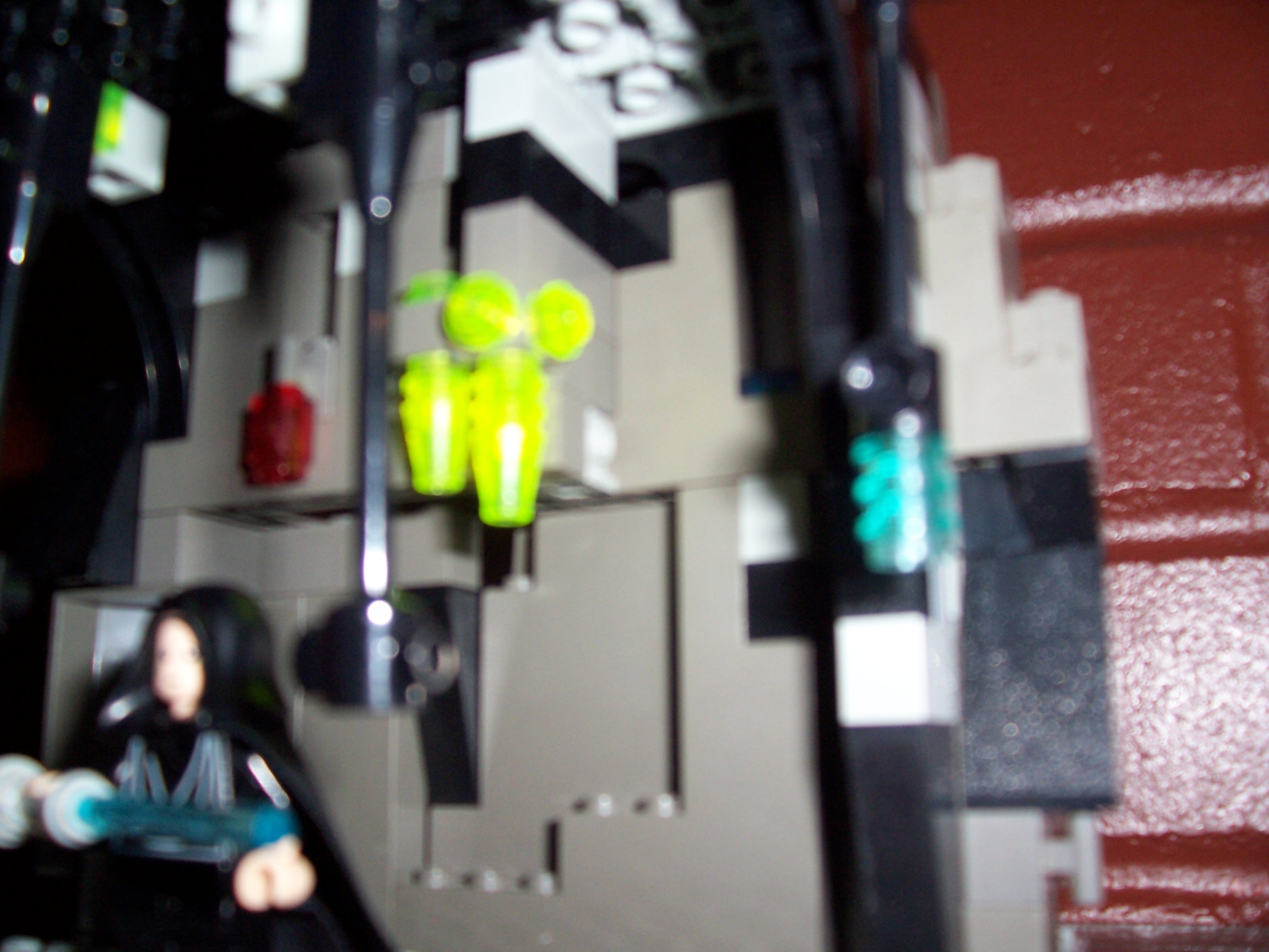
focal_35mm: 34
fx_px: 1246
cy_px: 476
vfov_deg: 41.8
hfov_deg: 54.0
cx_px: 634
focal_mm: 5.6
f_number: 2.7
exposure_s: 1/60
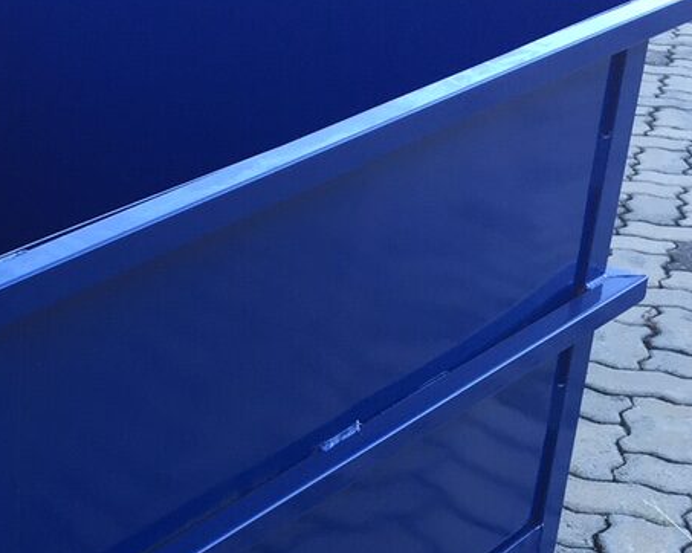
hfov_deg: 22.2
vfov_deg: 18.8
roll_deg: +0.6
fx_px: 1638
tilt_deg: -29.5
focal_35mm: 80
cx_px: -115
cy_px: 519
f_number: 2.2
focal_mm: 4.15
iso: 32
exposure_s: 1/120
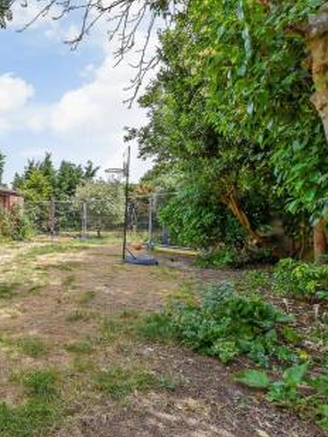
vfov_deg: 50.1
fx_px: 467
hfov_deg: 35.9
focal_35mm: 37
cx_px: 21
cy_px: 223
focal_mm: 17
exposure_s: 1/160
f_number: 8
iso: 160
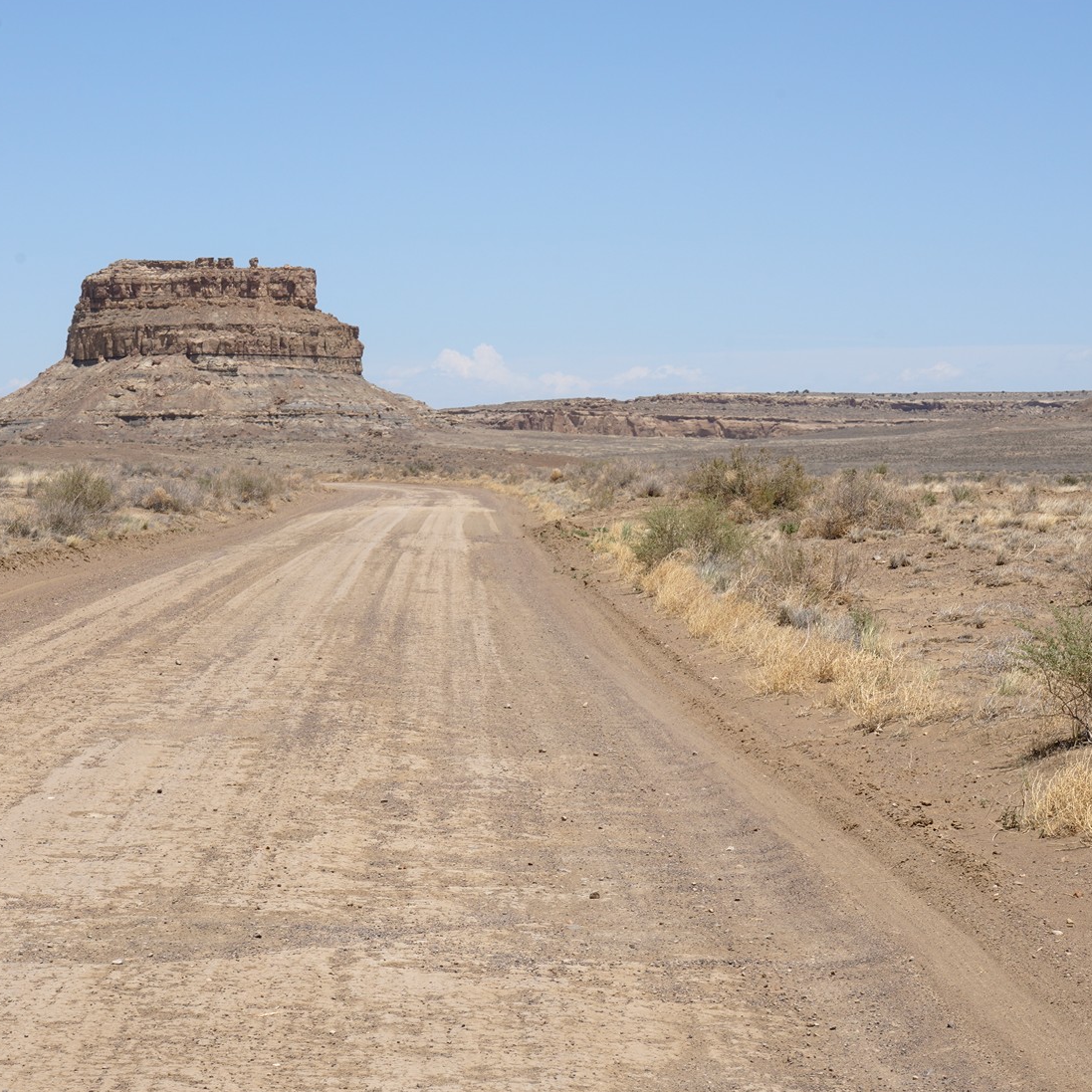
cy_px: 570
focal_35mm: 93
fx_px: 3319
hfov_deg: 18.6
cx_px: 393
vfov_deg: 18.7
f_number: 18
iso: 100
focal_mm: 60
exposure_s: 1/100
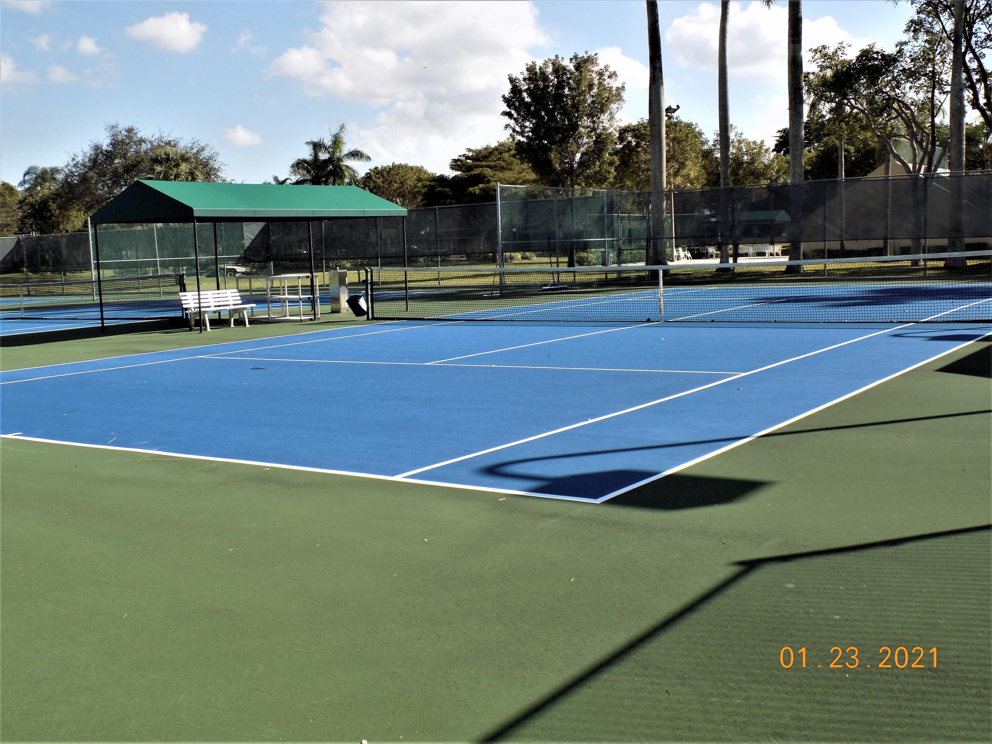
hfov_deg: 50.1
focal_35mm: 37
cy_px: 372
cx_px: 496
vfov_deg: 38.7
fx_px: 1060
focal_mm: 6.6
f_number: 3.5
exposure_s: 1/800
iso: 80
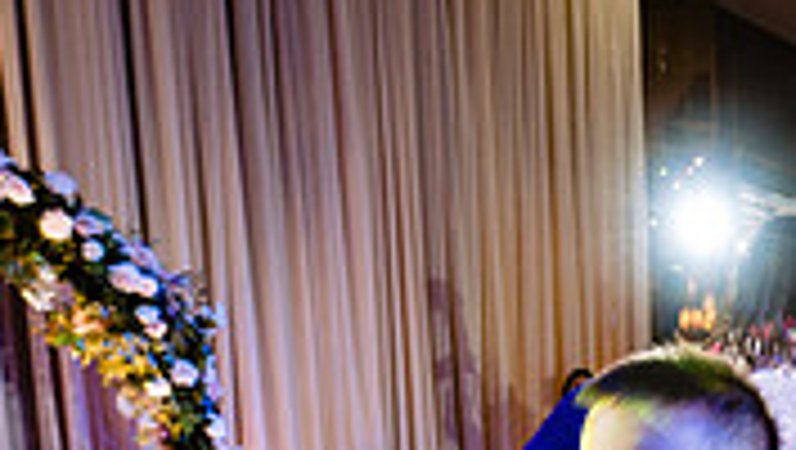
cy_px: 668
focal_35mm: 48
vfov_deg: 21.2
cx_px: 756
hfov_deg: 39.0
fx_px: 1014
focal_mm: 14
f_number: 2.8
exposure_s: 1/160
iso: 1250
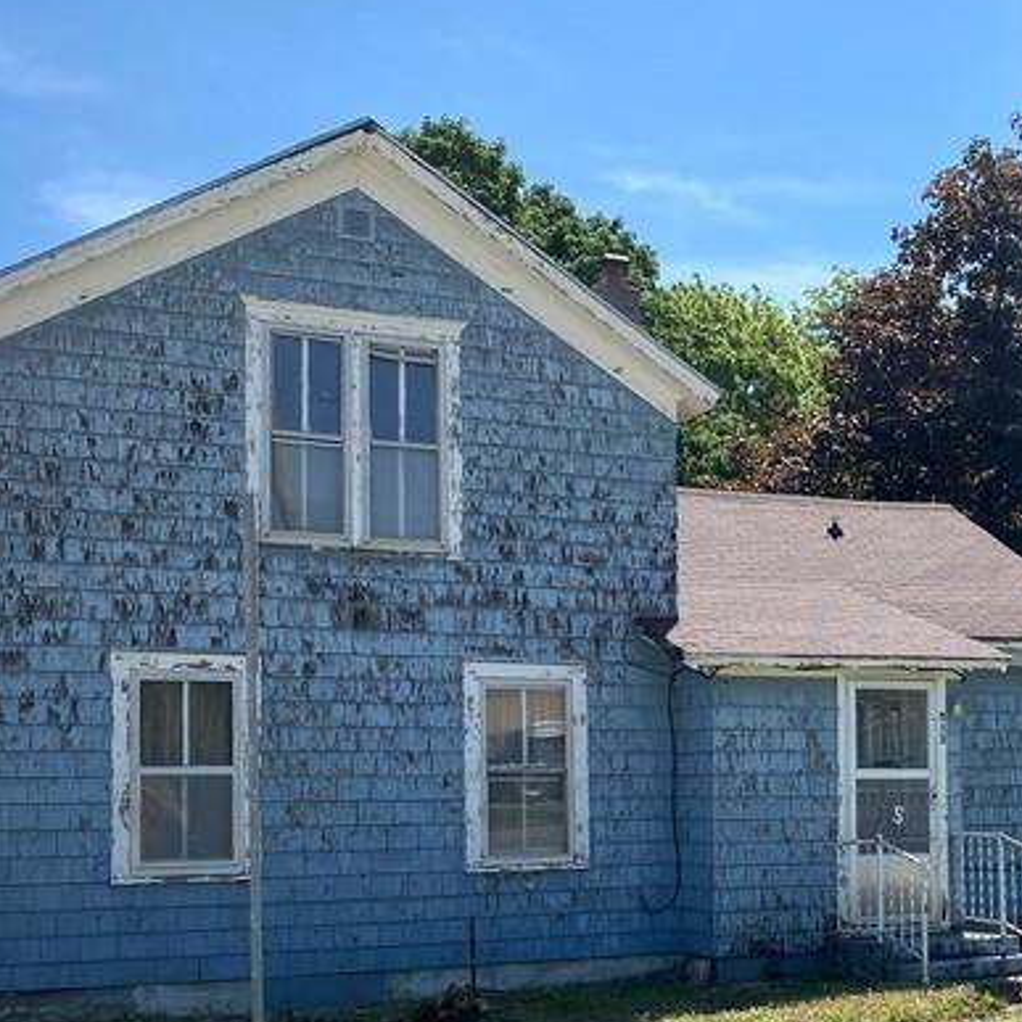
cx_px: 927
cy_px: 747
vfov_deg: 29.6
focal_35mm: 57
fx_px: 1904
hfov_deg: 28.8
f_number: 1.8
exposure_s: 1/2571
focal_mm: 4.25
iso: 32
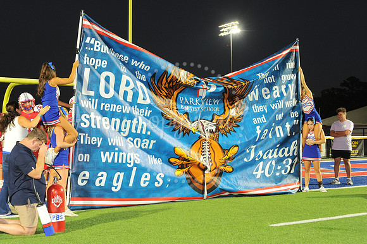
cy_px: 122
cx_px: 184
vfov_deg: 27.0
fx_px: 509
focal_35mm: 50
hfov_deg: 39.6
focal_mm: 50
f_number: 6.3
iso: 2000
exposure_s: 1/100
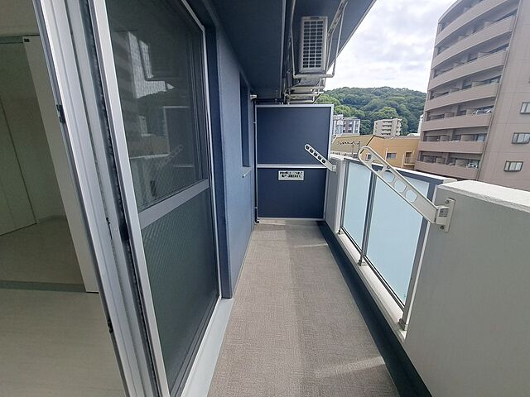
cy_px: 198
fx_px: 199
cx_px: 265
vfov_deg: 89.9
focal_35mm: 13
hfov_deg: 106.2
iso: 50
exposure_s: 1/1080
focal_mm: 1.74
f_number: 2.2
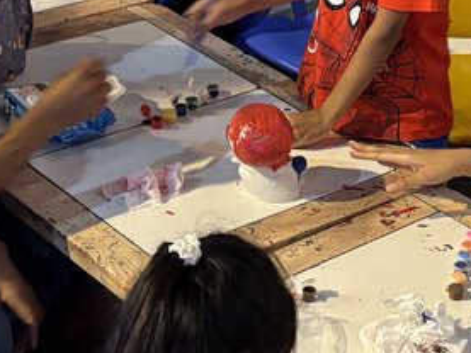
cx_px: 403
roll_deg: -4.1
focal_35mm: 122
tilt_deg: -24.0
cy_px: 67
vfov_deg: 12.1
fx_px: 1661
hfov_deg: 16.0
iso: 640
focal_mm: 5.96
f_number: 1.6
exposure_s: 1/25
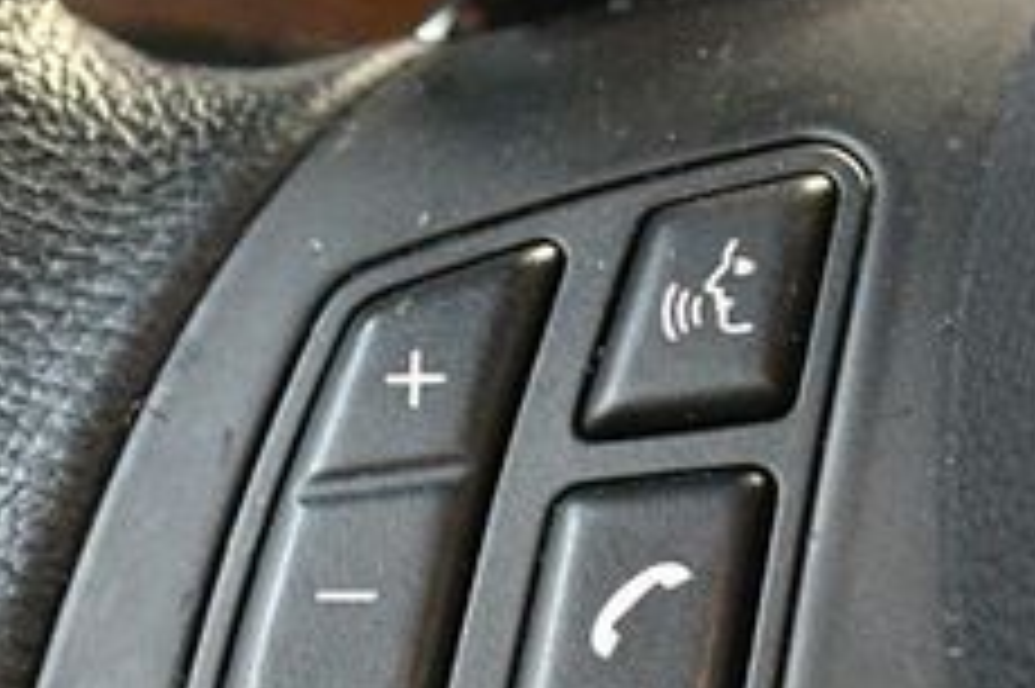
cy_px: 549
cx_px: 495
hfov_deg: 14.2
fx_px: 4166
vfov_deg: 9.4
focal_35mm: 145
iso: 8000
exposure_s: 1/60
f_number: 5
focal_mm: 35
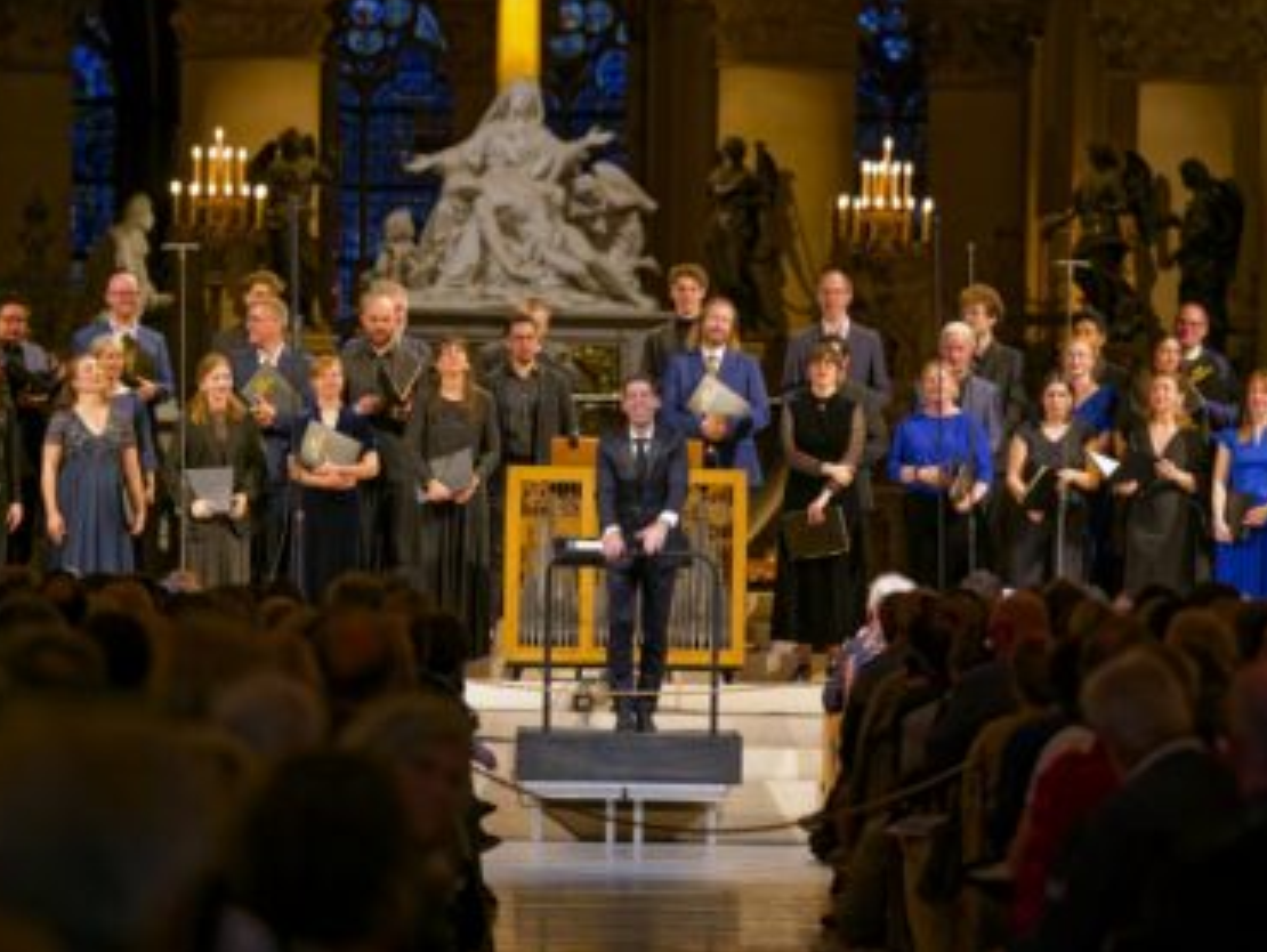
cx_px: 627
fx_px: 11281
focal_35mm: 308
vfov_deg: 4.8
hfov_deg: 6.4
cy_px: 474
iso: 6400
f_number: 2.8
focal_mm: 150
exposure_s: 1/80
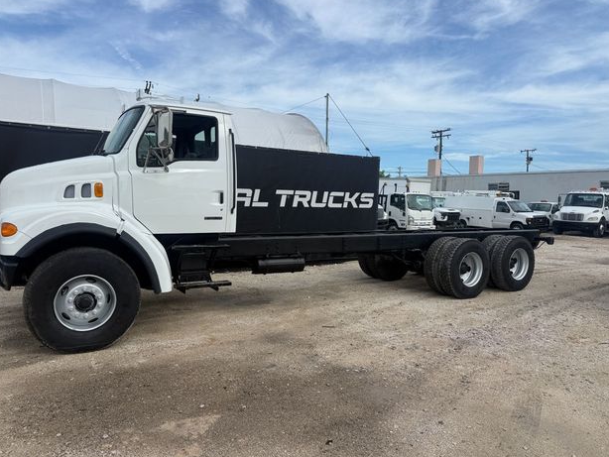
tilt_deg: -1.7
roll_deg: -0.8
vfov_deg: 54.9
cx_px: 295
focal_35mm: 25
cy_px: 228
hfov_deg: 69.4
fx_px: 440
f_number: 1.78
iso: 80
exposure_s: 1/4405
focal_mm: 6.76
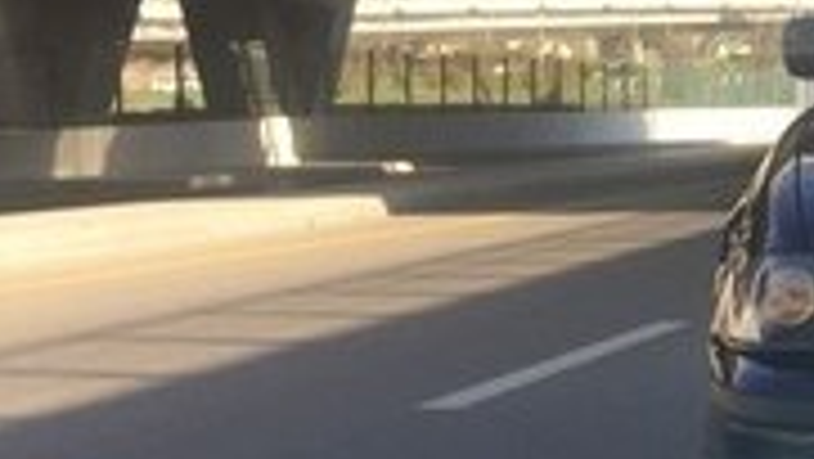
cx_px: 1331
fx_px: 2483
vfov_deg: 10.5
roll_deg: +0.1
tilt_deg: +2.2
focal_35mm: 115
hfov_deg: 16.4
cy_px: -7
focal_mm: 4.15
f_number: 2.2
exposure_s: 1/638
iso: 32
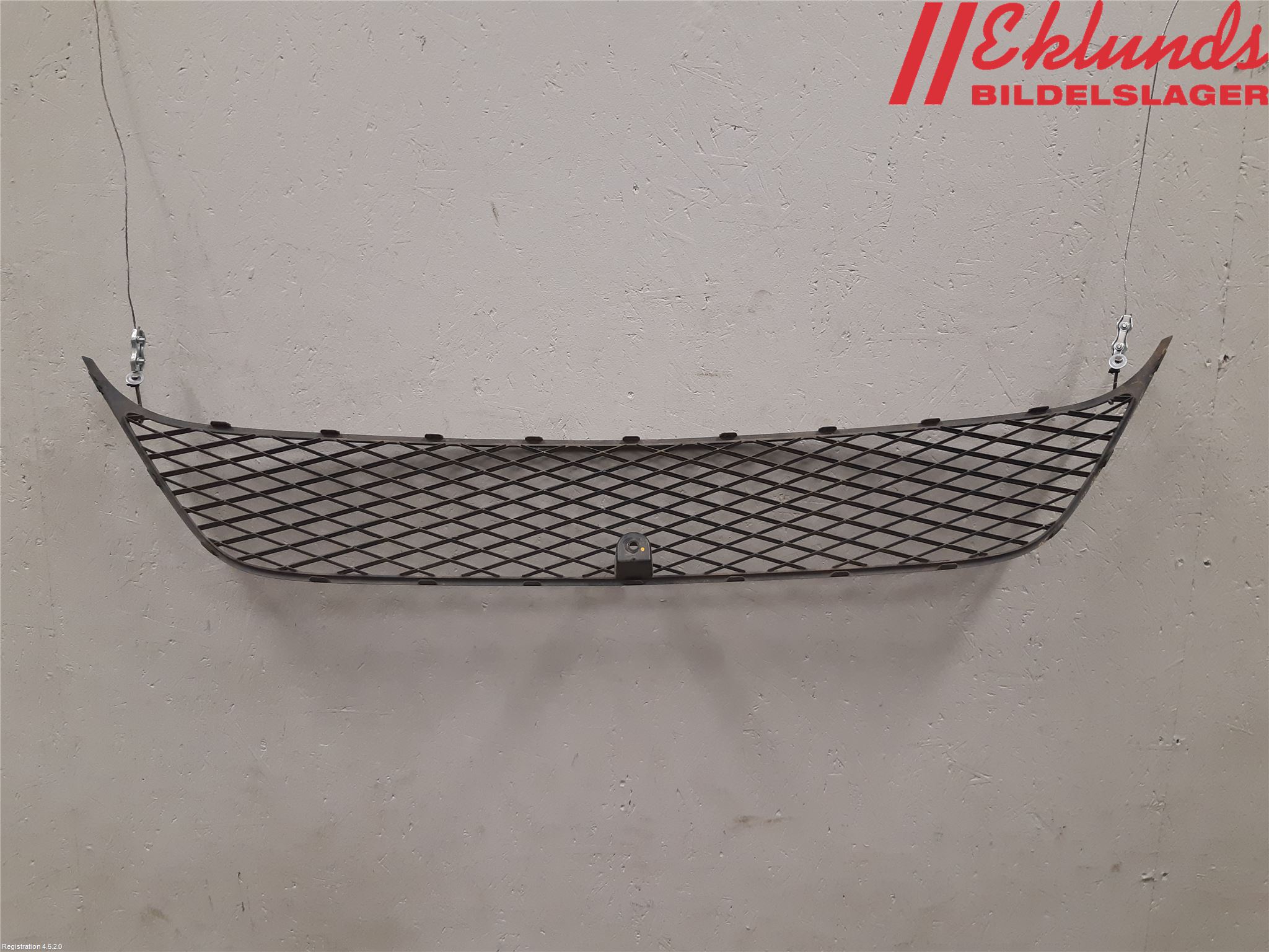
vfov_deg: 53.1
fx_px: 953
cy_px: 476
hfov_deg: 67.3
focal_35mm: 26
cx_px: 634
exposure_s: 1/50
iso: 125
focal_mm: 3.93
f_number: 1.7
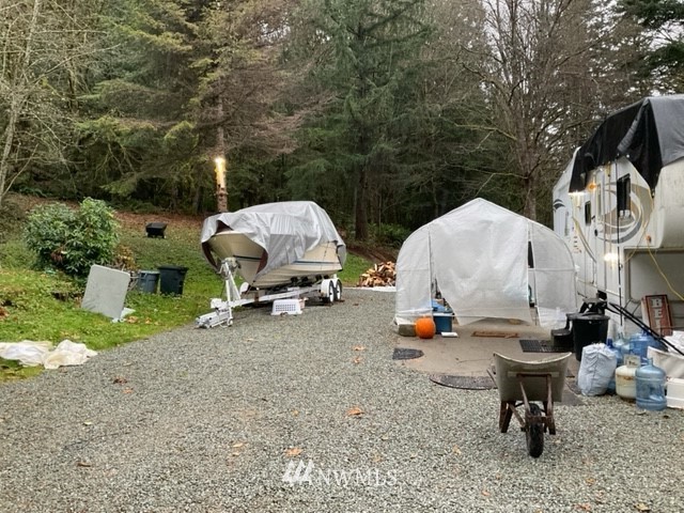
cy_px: 256
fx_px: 573
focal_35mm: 29
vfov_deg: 48.2
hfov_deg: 61.7
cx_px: 342
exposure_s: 1/120
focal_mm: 3
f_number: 1.8
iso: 64
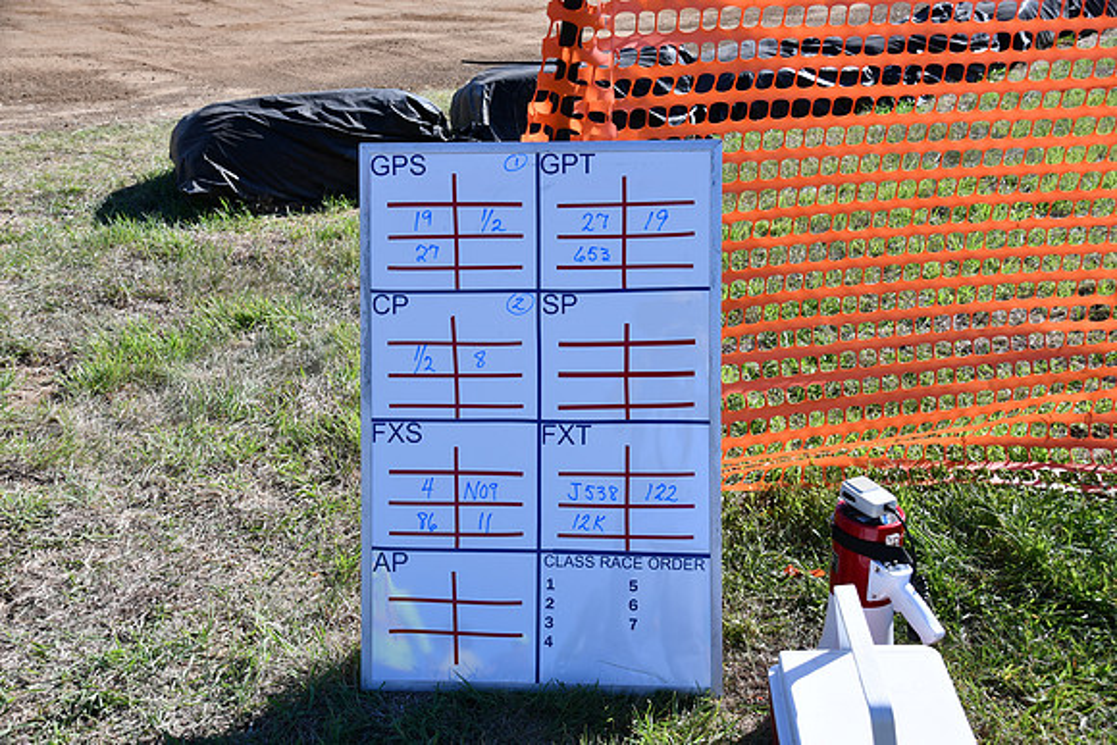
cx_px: 558
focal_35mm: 48
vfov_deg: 28.1
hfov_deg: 41.1
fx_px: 1490
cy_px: 372
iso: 125
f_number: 8
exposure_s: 1/250
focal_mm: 32
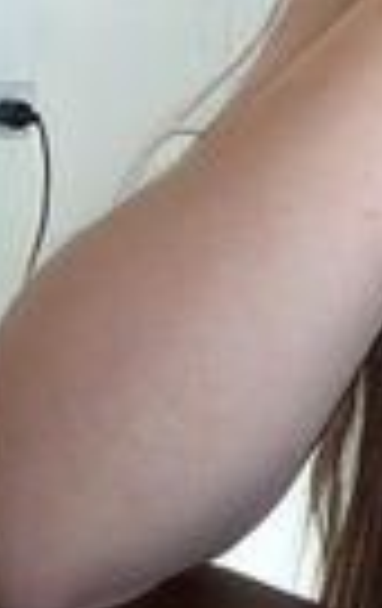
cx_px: 643
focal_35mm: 94
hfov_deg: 12.9
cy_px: -189
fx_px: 1558
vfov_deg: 20.1
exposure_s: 1/120
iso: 80
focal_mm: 2.69
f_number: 1.9
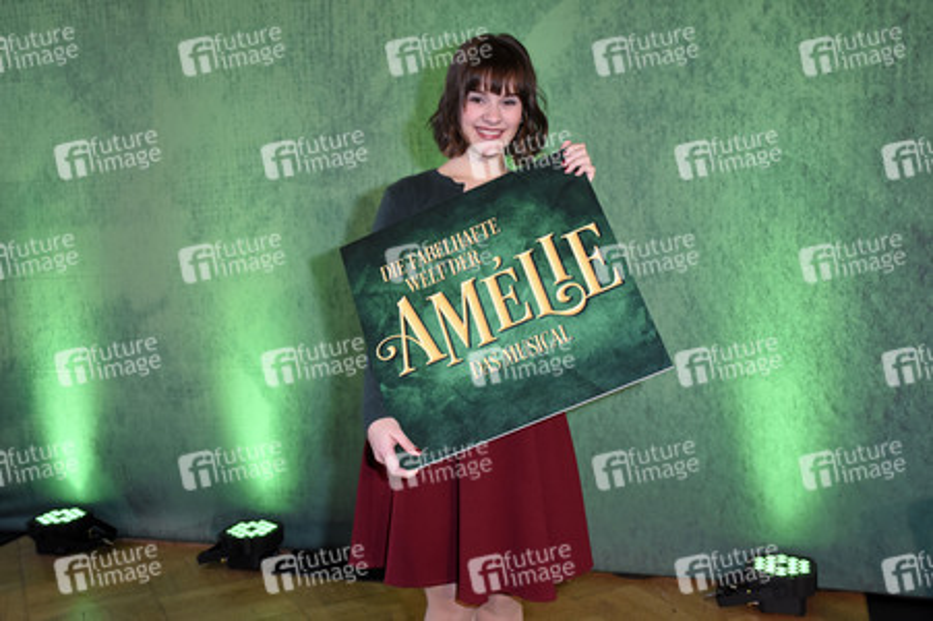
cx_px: 466
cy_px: 310
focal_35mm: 39
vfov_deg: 34.2
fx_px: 1010
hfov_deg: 49.6
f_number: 6.3
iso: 1600
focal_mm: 26
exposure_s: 1/125
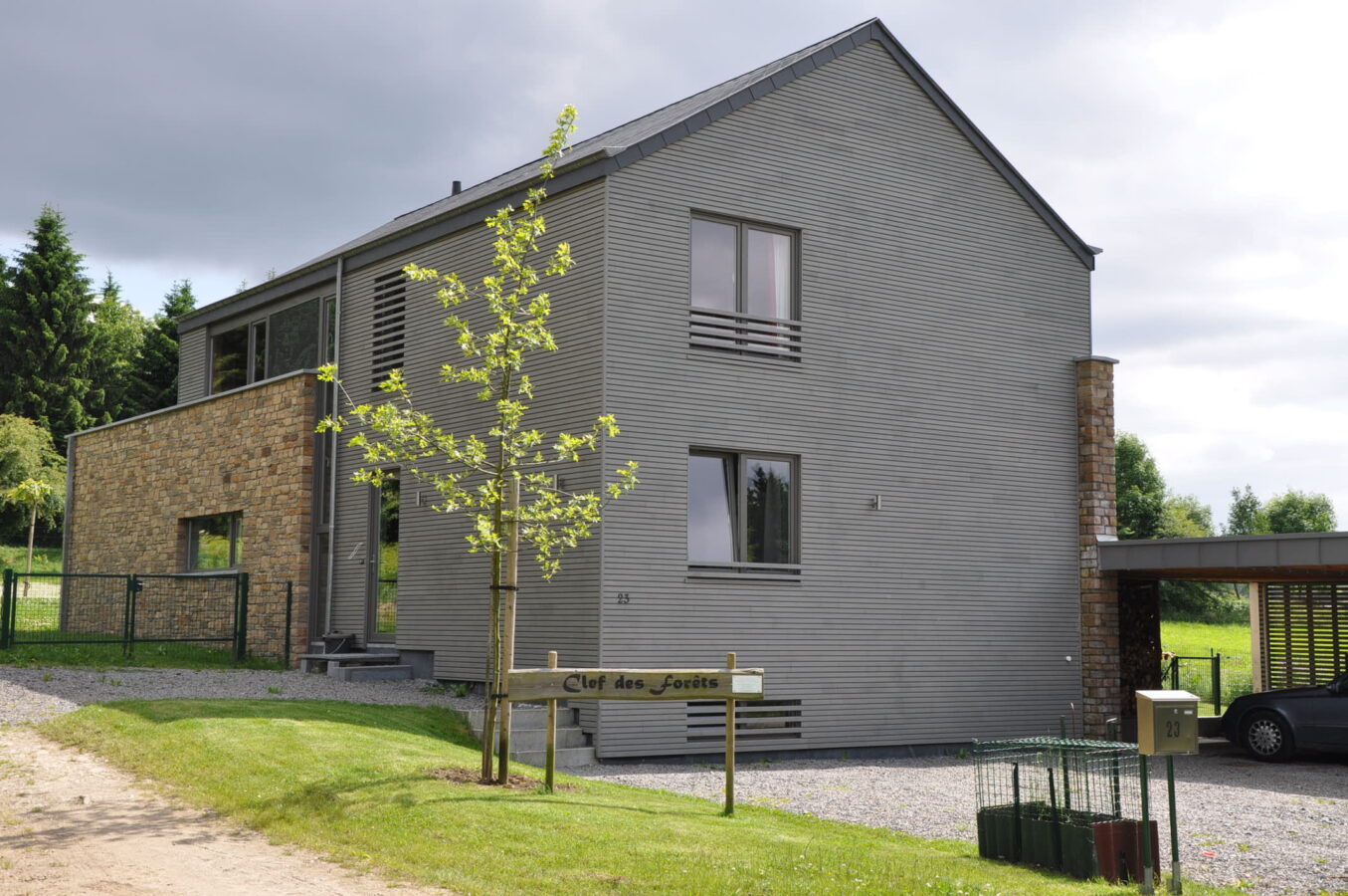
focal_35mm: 45
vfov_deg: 29.8
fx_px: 1683
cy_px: 448
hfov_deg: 43.7
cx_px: 674
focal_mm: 30
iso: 200
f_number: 8
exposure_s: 1/250
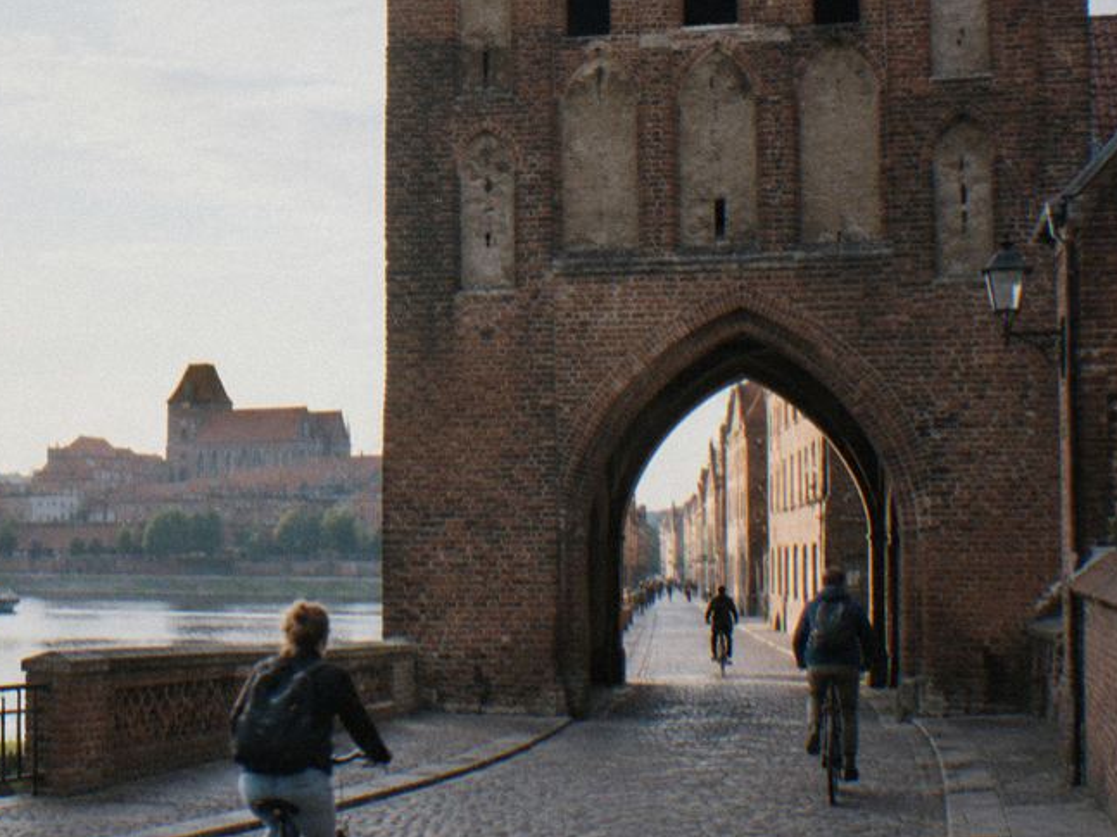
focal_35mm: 52
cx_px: 480
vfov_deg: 28.0
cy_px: 459
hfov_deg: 36.8
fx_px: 1678
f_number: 7.1
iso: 320
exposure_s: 1/500
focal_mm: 35
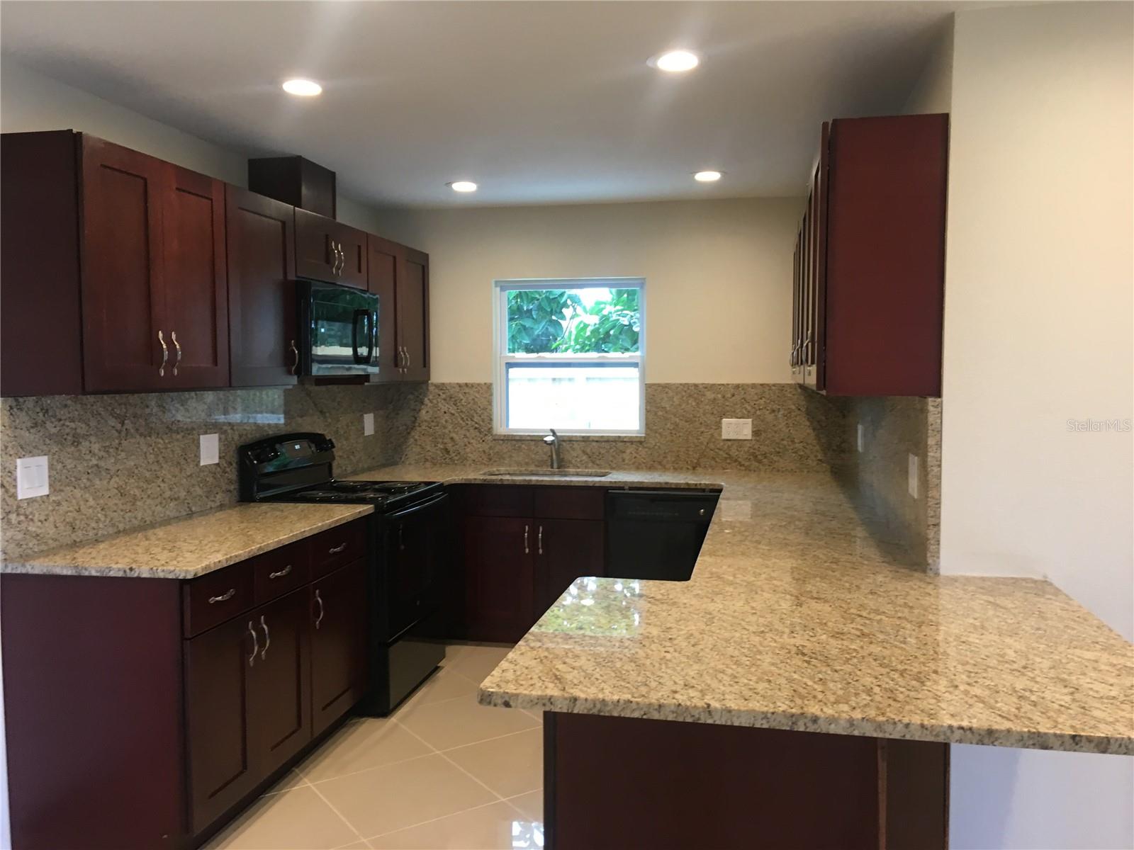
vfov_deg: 48.2
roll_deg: -0.1
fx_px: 950
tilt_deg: -2.7
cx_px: 567
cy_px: 425
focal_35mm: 29
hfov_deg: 61.7
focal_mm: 4.15
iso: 80
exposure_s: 1/30
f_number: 2.2
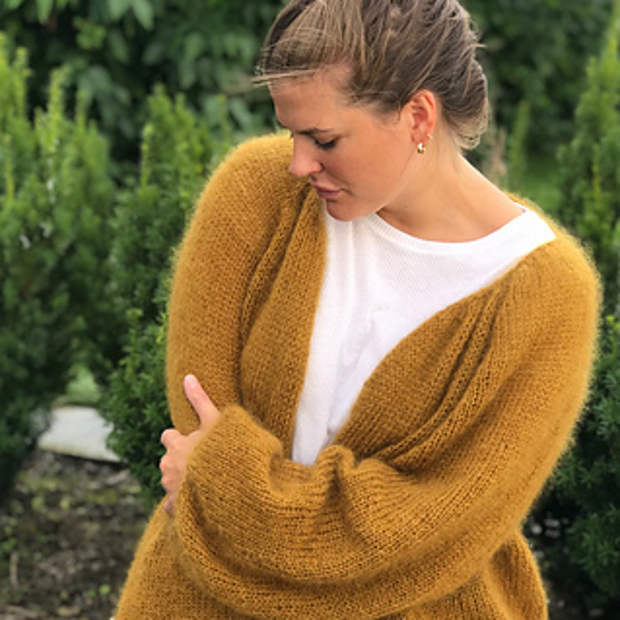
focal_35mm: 79
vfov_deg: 21.9
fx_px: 1601
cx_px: 347
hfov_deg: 21.9
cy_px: 338
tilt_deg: -11.9
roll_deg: -1.2
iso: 20
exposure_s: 1/182
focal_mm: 6.6
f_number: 2.8
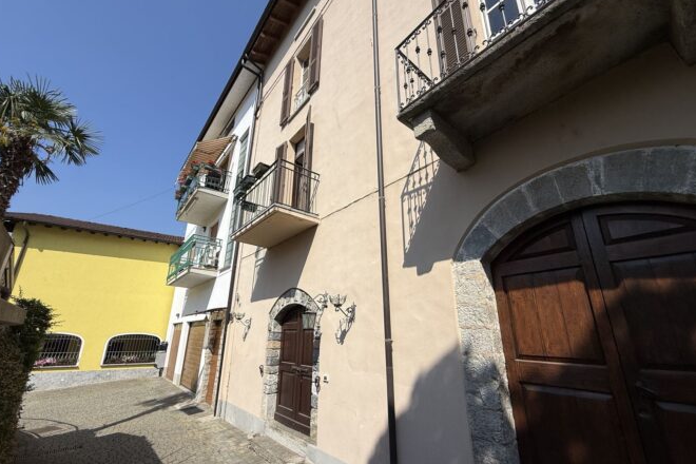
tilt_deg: +18.5
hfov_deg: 100.4
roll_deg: -1.1
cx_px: 344
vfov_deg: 77.3
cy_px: 244
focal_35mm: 15
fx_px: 290
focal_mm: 2.22
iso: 50
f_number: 2.2
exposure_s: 1/3663
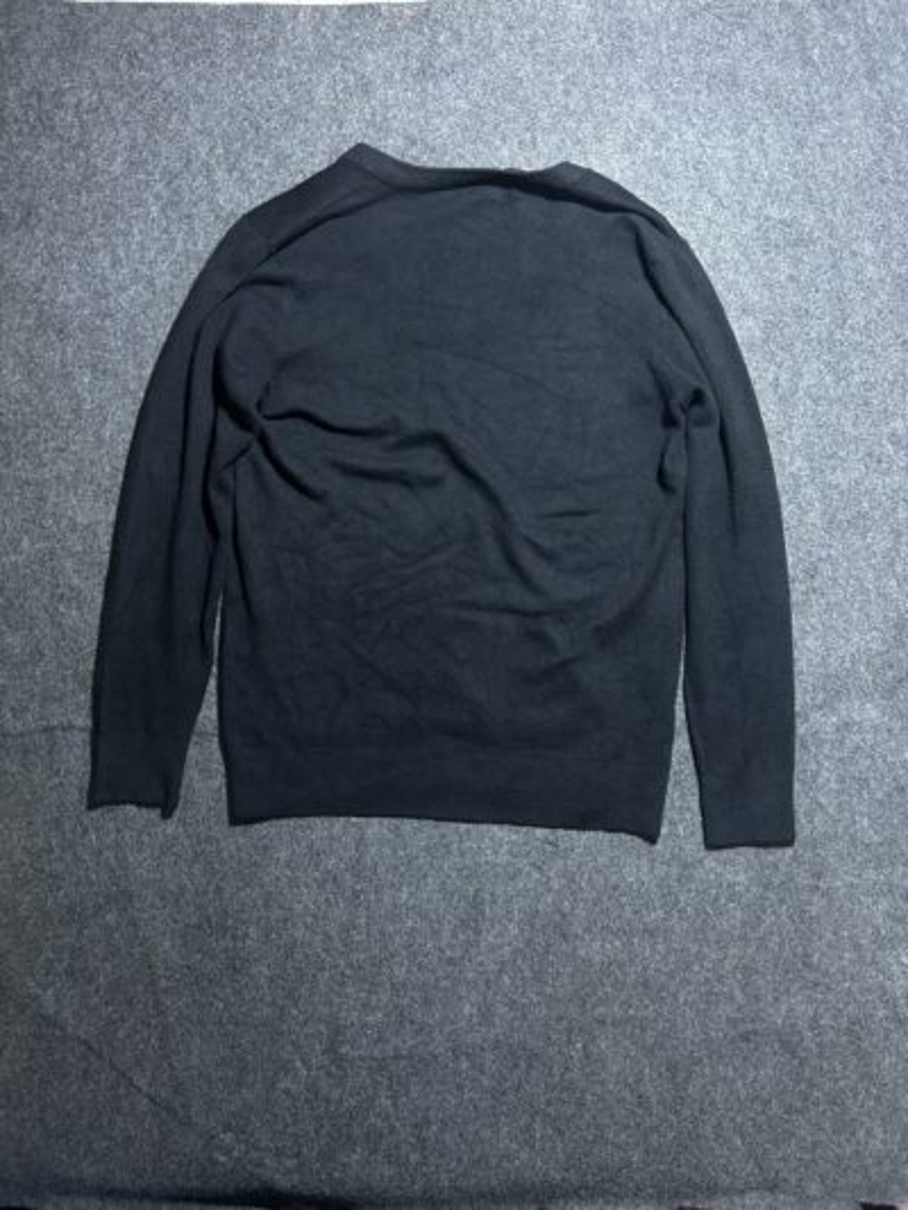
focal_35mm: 26
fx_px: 909
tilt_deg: -63.3
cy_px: 605
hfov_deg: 53.1
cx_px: 454
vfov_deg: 67.3
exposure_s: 1/50
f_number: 1.5
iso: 200
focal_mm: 5.7
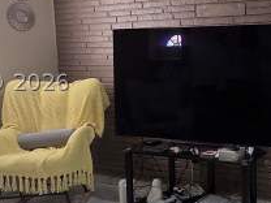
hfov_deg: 34.8
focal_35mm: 50
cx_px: 268
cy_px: 82
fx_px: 391
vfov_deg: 29.0
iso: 160
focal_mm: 2.2
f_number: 2.2
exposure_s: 1/60
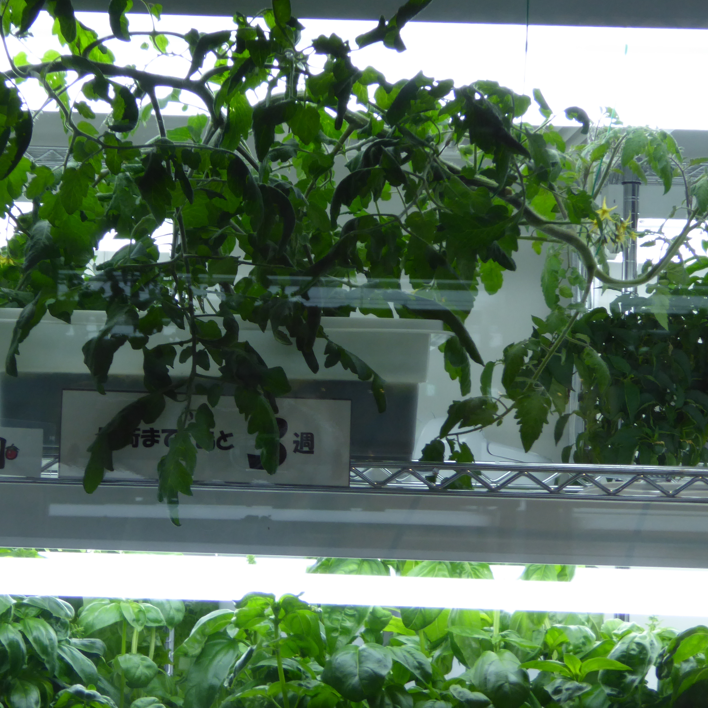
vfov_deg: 18.1
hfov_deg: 18.0
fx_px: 2221
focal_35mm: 96
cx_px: 223
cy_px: 335
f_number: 4.3
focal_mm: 10.9
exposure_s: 1/60
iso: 125
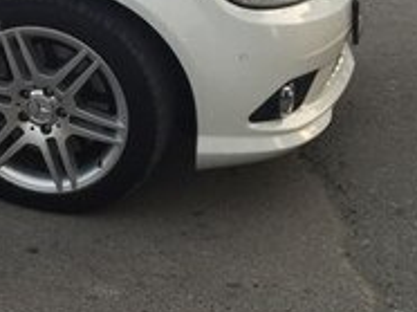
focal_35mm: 103
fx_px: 1239
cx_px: -229
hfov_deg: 17.1
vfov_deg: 14.1
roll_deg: +2.2
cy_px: 1
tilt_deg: -14.8
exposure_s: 1/100
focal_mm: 4.15
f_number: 2.2
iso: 50
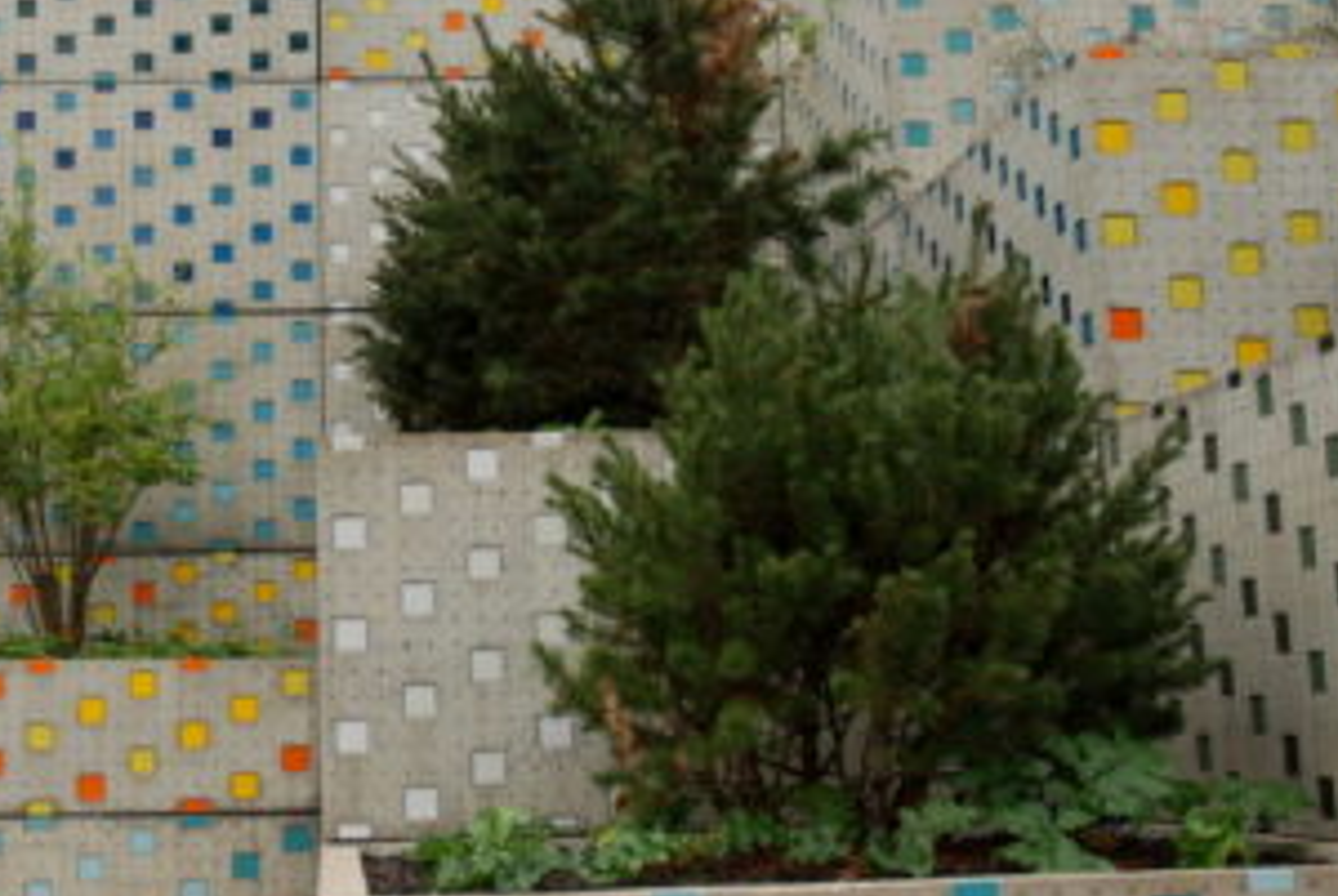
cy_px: 341
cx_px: 446
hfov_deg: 33.1
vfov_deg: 22.6
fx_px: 2233
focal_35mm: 60
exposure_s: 1/100
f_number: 5
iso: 100
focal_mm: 24
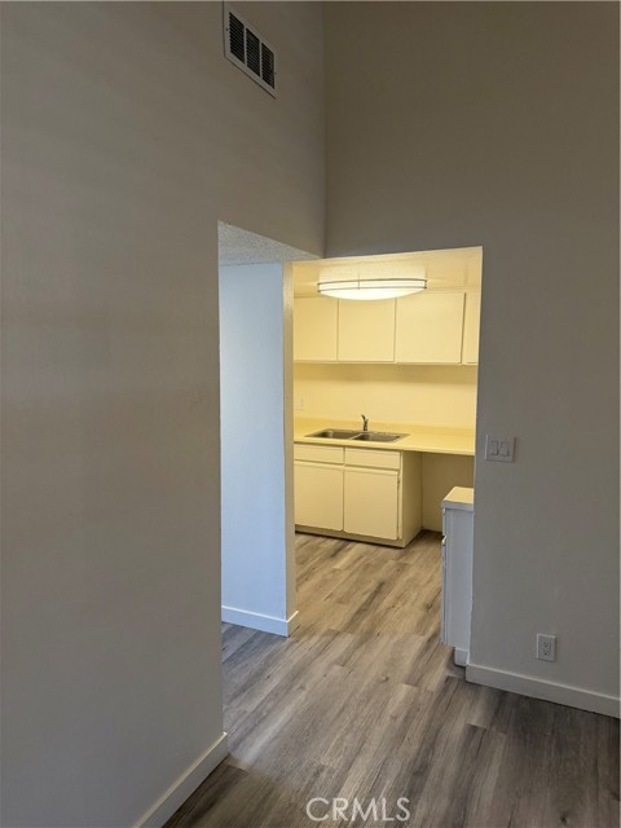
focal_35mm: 24
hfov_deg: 56.8
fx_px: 574
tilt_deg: -7.3
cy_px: 414
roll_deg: +0.4
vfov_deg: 71.6
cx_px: 310
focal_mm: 6.76
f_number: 1.78
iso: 160
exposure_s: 1/129
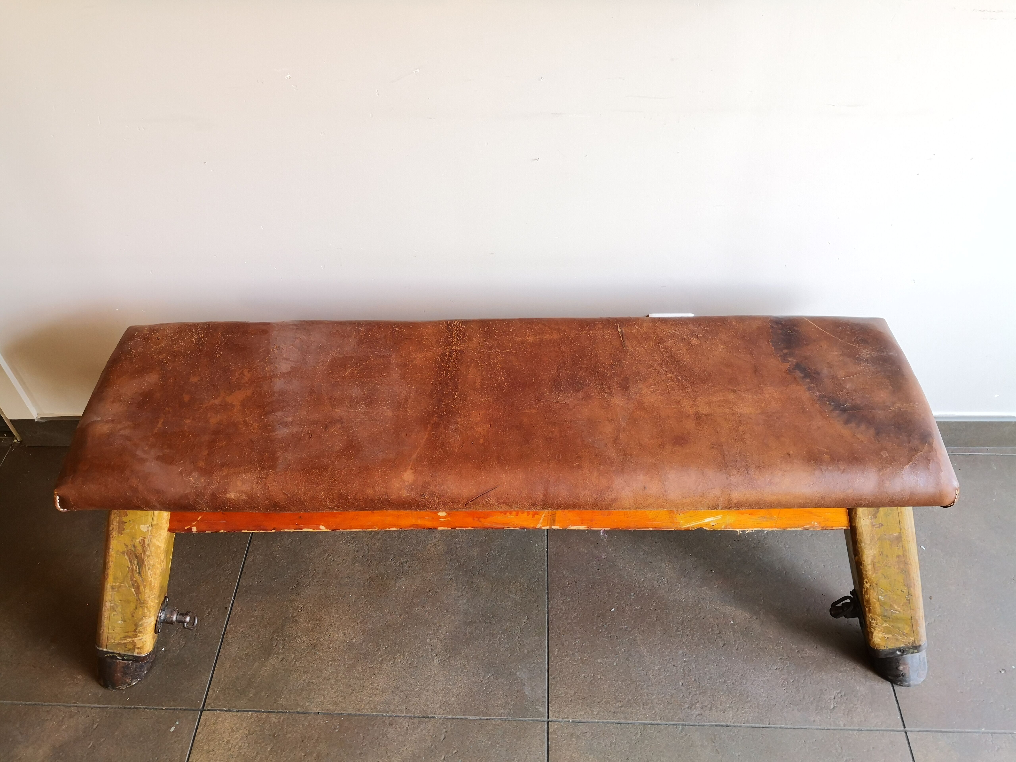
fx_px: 792
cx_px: 508
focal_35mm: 27
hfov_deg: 65.3
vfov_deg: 51.4
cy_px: 381
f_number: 1.6
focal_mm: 3.95
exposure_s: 1/50
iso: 160
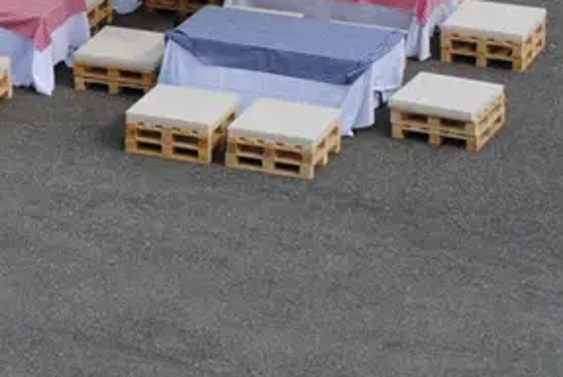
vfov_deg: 6.3
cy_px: 62
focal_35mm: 219
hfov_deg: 9.1
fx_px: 3430
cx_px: -276
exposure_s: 1/250
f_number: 8
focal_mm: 35
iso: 100
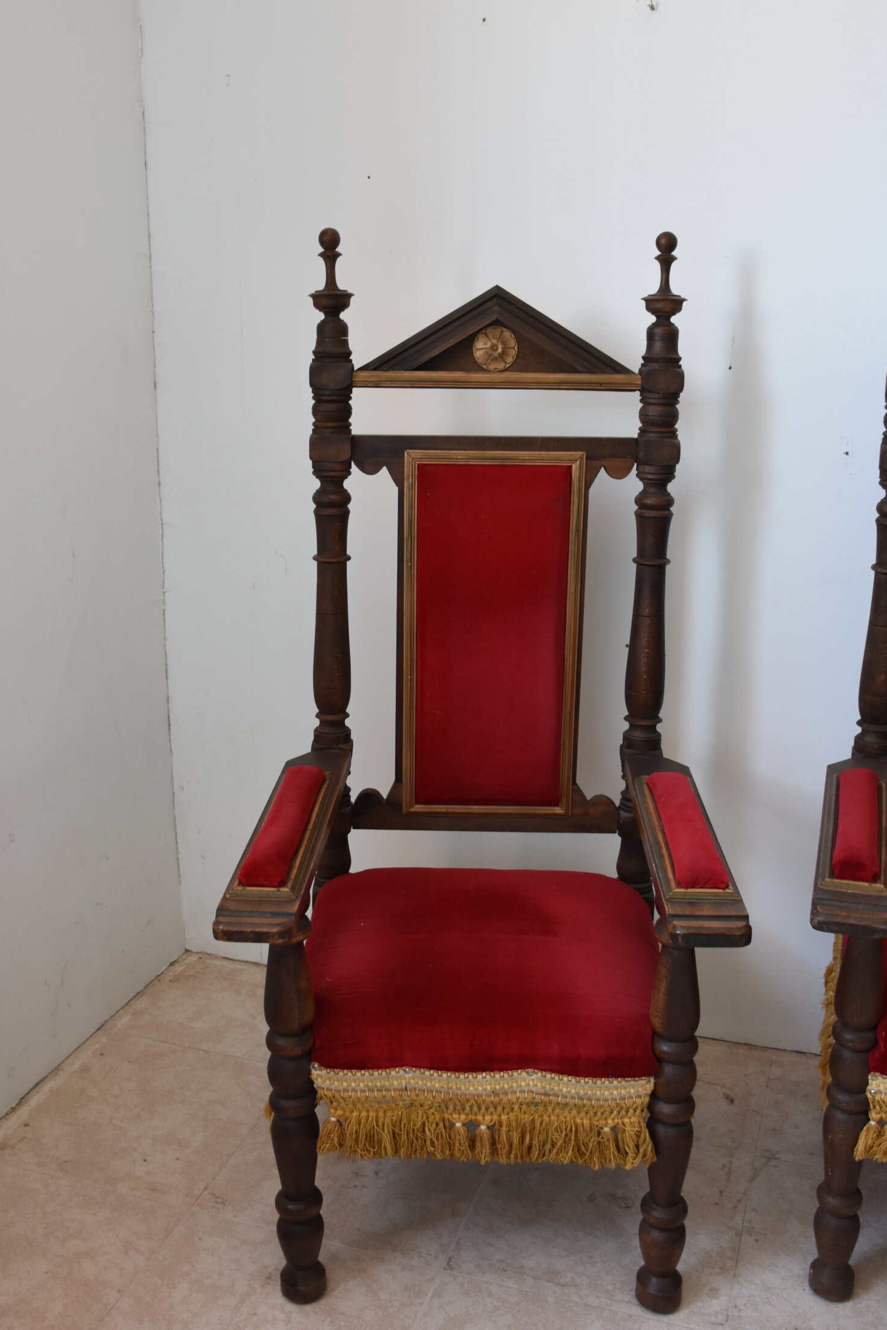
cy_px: 643
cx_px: 472
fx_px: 1293
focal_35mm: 35
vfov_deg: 54.4
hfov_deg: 37.8
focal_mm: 20
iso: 800
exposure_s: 1/60
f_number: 4
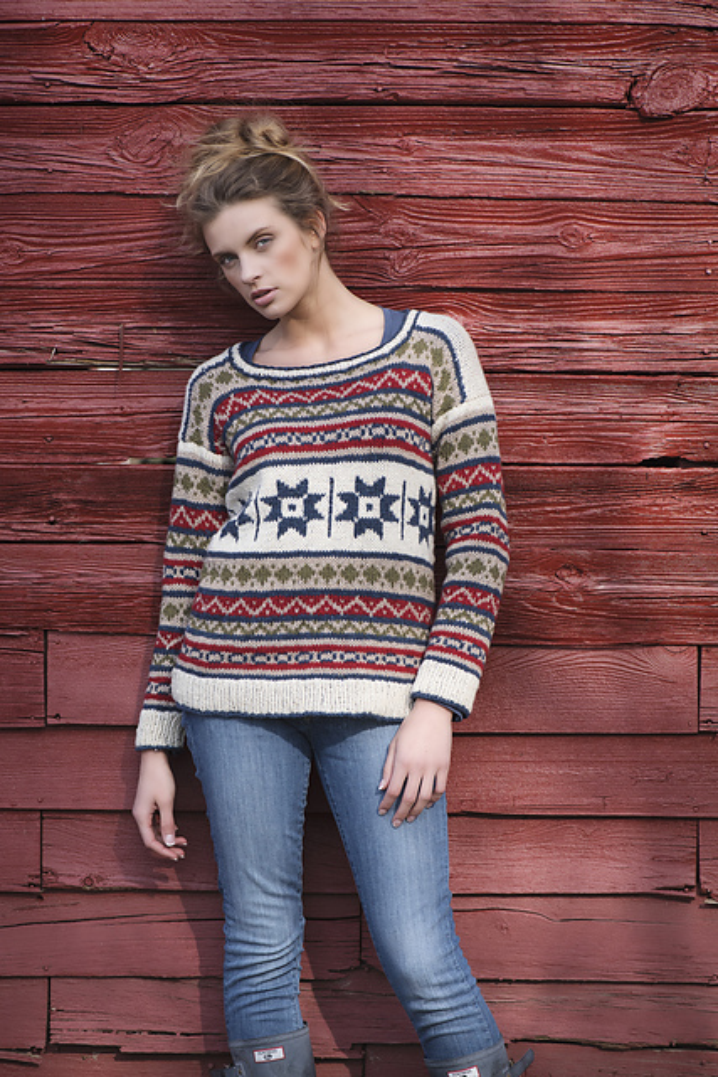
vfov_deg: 19.5
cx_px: 359
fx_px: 3139
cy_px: 538
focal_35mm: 105
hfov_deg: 13.0
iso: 800
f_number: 6.3
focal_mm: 105
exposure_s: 1/1600
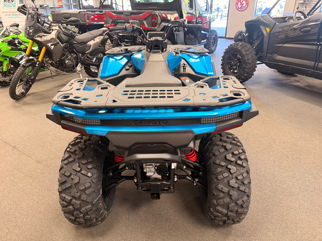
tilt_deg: -24.6
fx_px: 223
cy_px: 120
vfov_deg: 56.8
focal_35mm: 24
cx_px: 161
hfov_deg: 71.6
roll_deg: +0.5
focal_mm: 6.76
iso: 320
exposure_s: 1/44
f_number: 1.78
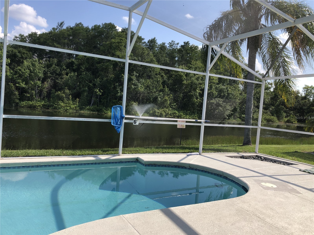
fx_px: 254
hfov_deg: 63.4
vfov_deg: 49.7
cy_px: 118
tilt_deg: -1.7
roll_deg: -4.7
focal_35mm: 28
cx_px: 157
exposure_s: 1/917
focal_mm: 4
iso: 20
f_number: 1.8
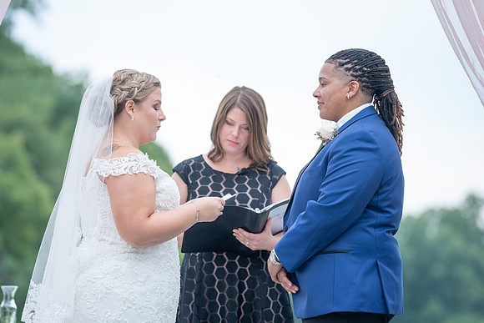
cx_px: 226
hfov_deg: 9.5
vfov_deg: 6.3
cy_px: 149
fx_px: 2925
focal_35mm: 218
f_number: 4
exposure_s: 1/200
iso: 160
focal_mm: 198
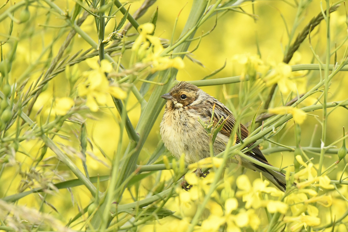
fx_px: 5800
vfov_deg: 2.3
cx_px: 174
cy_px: 116
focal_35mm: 600
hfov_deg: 3.4
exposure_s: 1/500
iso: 1000
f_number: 8
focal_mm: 600
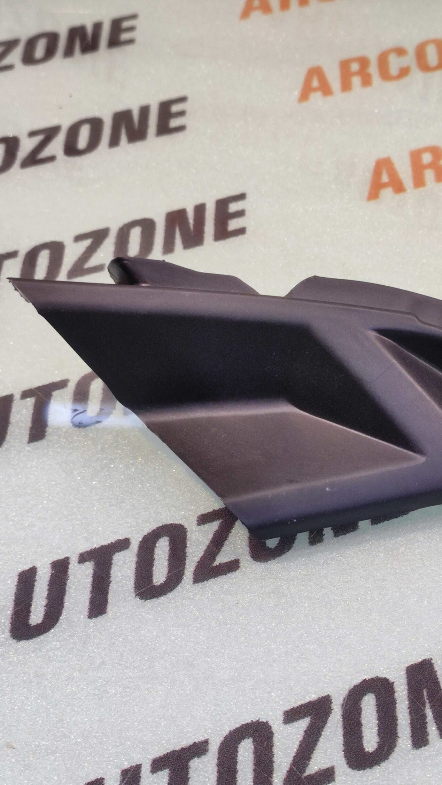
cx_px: 328
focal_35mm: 21
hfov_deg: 51.5
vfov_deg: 83.4
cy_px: 445
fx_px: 438
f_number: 1.79
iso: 190
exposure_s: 1/33
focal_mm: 4.74
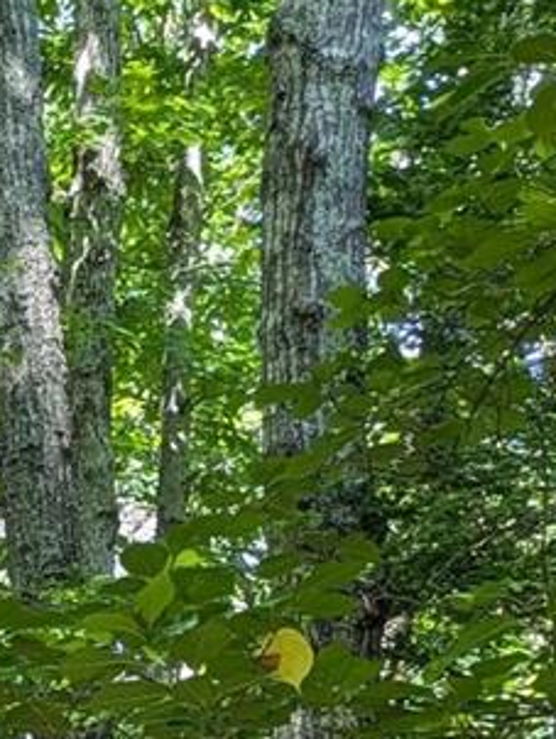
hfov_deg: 10.8
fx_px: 2716
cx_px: -522
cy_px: 1072
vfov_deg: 14.6
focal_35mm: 127
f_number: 1.89
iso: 75
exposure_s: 1/120
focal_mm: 5.43
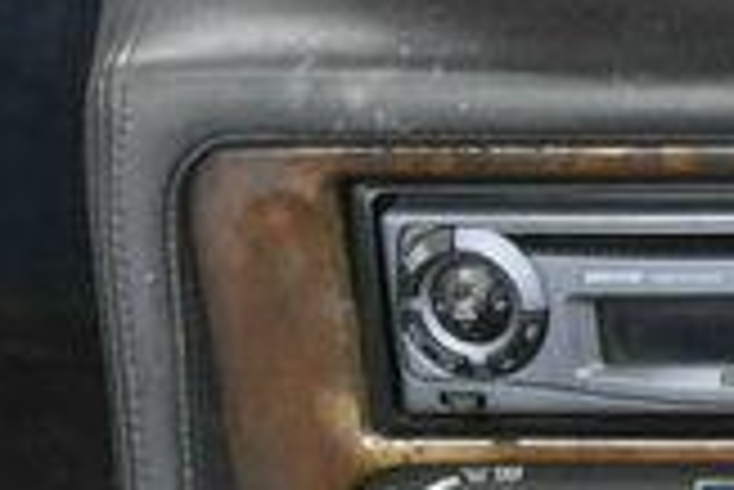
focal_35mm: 386
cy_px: -38
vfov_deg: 3.6
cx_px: 2445
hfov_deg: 5.0
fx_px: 7870
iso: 3200
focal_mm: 35
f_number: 4
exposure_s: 1/60
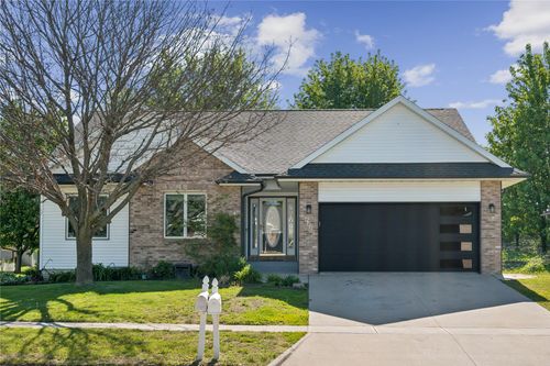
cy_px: 183
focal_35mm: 46
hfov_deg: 42.8
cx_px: 275
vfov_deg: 29.2
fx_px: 703
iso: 400
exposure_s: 1/640
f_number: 9
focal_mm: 31
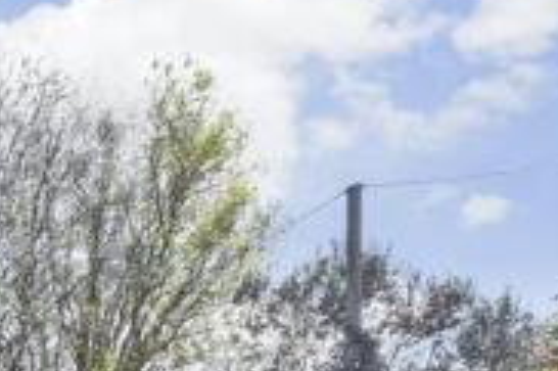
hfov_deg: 27.9
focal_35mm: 54
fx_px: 836
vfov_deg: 21.7
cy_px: 526
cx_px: -231
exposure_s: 1/250
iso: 160
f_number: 8
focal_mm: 10
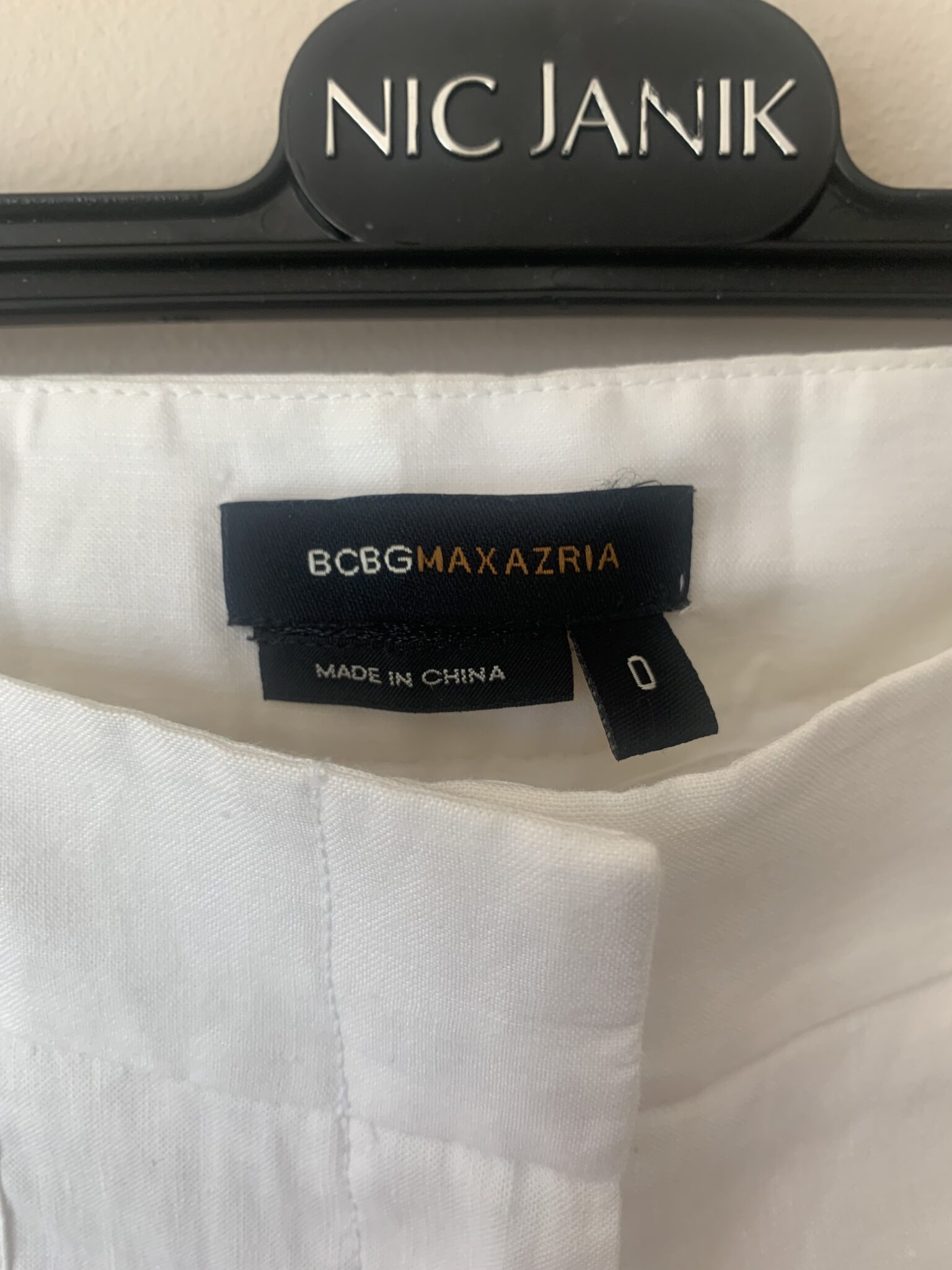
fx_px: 953
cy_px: 635
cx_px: 476
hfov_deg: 53.1
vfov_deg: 67.3
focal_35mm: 26
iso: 50
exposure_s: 1/121
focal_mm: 4.25
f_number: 1.8
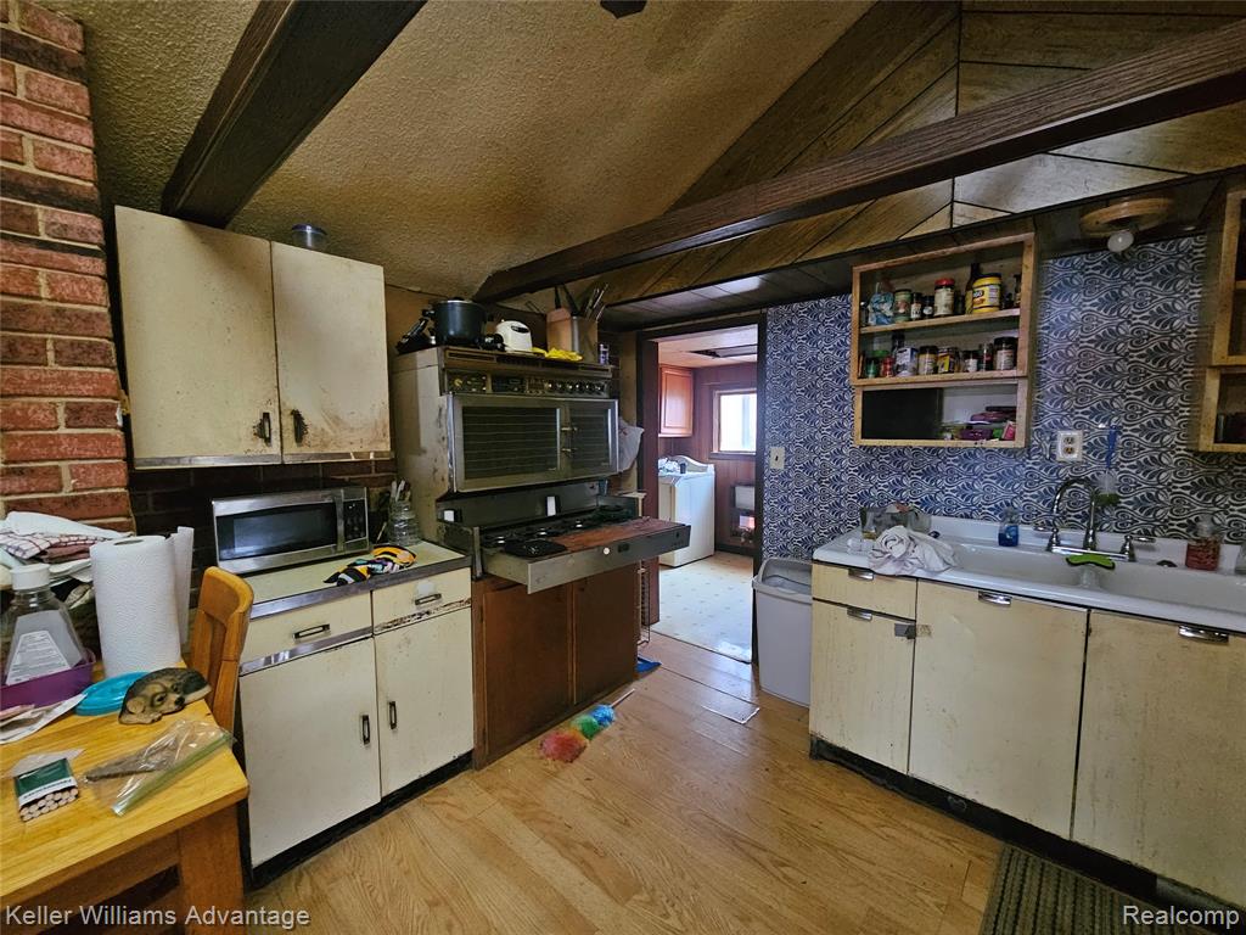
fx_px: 468
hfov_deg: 106.2
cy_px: 468
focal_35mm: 13
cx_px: 623
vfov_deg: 89.9
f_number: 2.2
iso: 1000
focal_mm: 2.2
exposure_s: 1/24
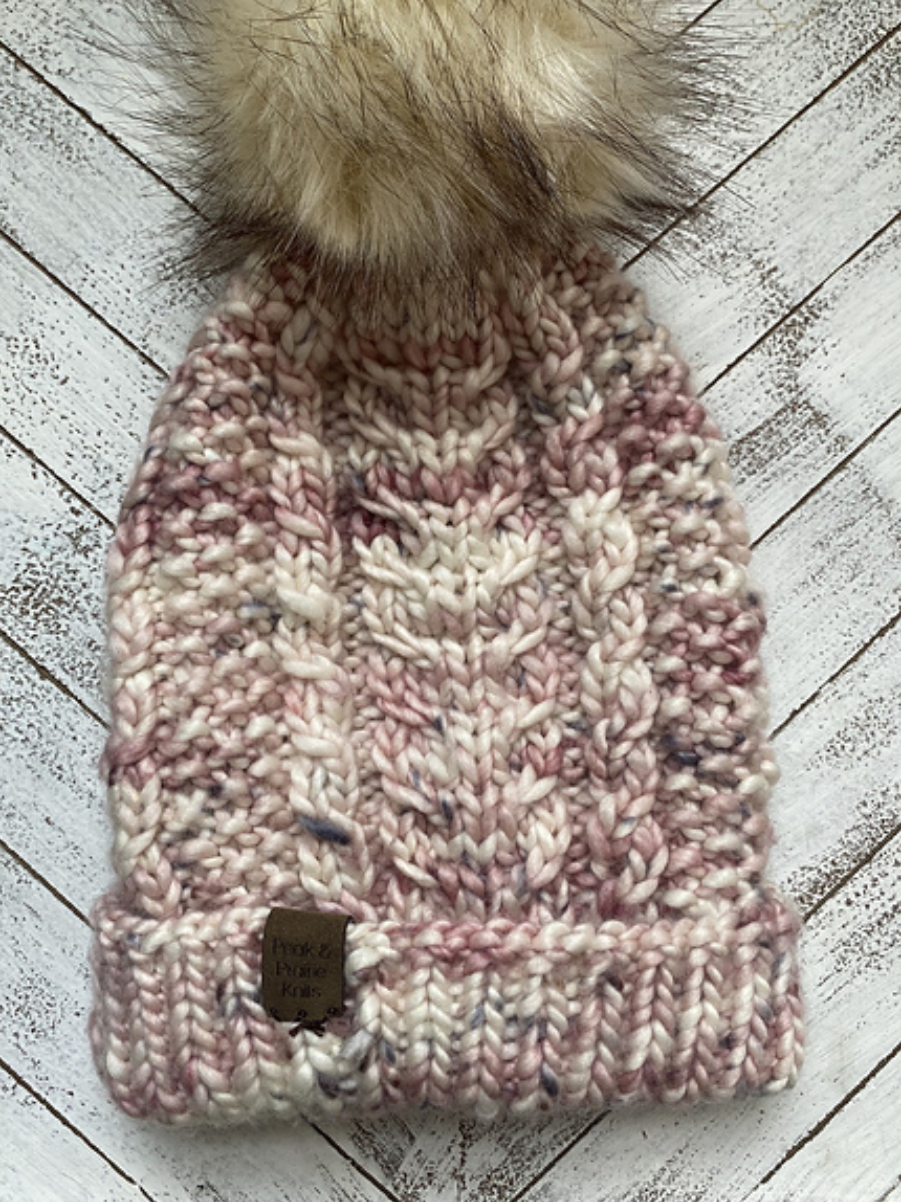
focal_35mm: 29
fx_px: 1007
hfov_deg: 48.1
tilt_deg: -84.3
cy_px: 549
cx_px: 413
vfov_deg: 61.6
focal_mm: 4.25
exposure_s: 1/120
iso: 80
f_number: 1.8
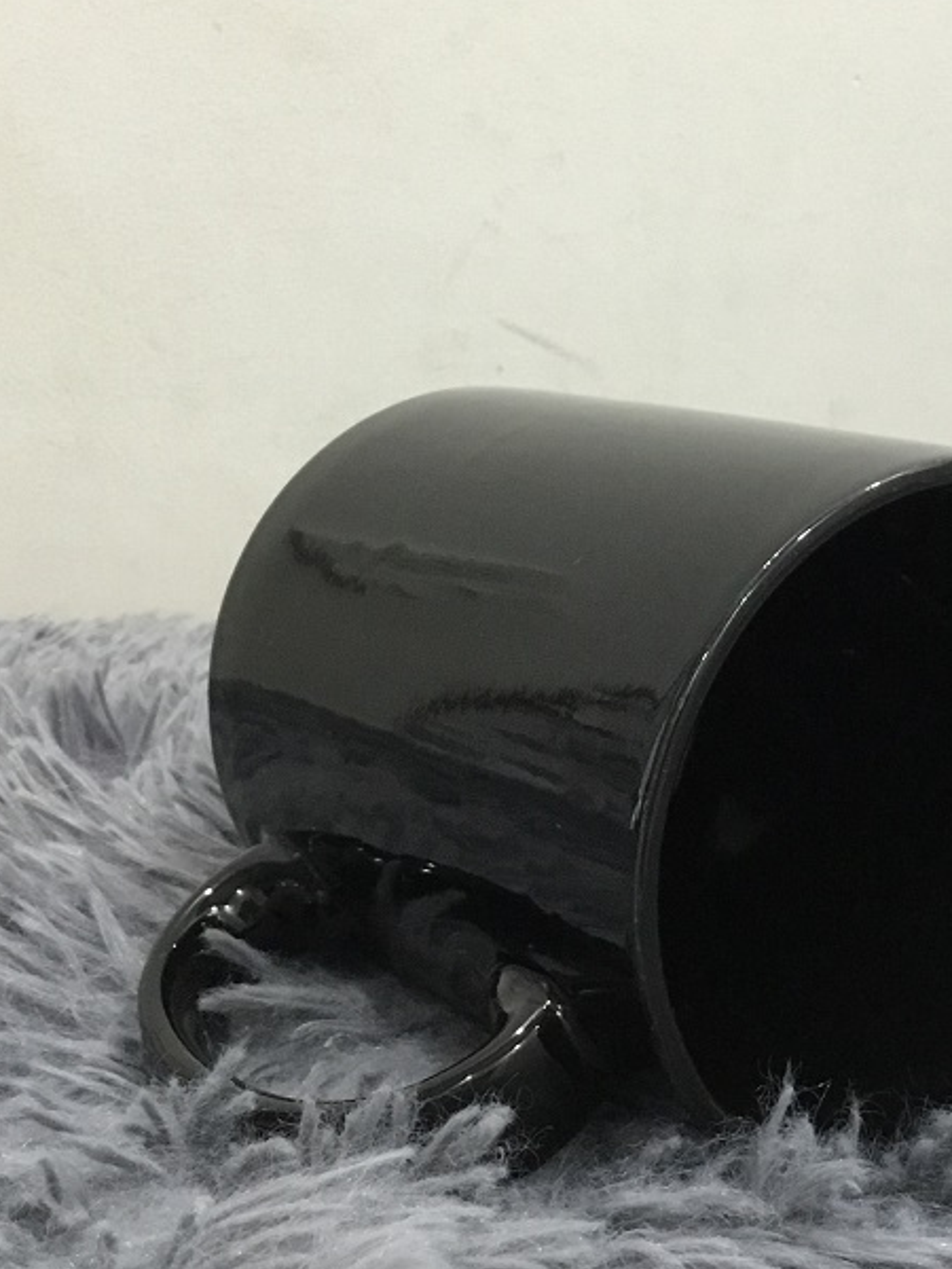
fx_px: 2273
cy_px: 649
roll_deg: +1.3
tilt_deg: -15.2
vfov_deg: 31.2
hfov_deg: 23.4
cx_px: 702
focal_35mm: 62
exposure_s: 1/33
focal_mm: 3.3
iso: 160
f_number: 2.4
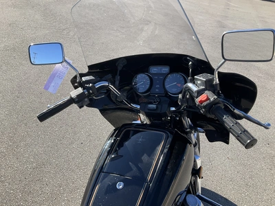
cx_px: 138
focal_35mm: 29
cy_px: 103
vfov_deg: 48.2
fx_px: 230
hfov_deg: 61.7
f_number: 1.8
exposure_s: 1/719
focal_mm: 3
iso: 25
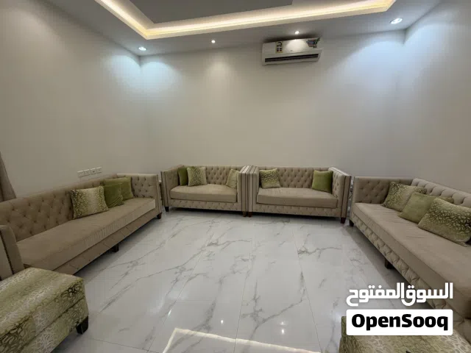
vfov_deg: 85.7
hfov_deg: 102.1
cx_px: 236
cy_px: 176
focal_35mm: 14
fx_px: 190
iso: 160
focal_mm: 2.22
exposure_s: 1/120
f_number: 2.2
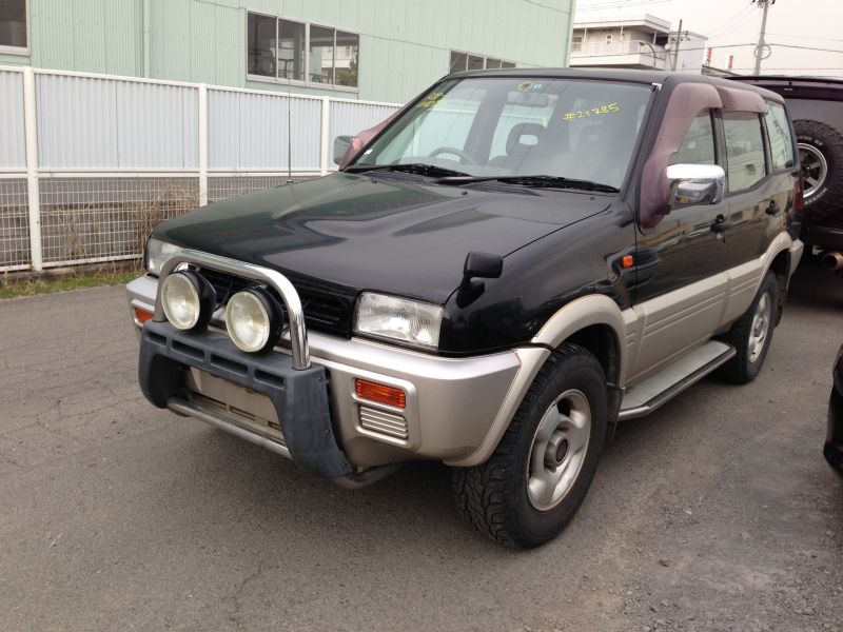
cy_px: 316
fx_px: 804
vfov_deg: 42.9
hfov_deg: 55.4
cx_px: 422
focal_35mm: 33
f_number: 2.4
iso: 50
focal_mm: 4.13
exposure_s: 1/311
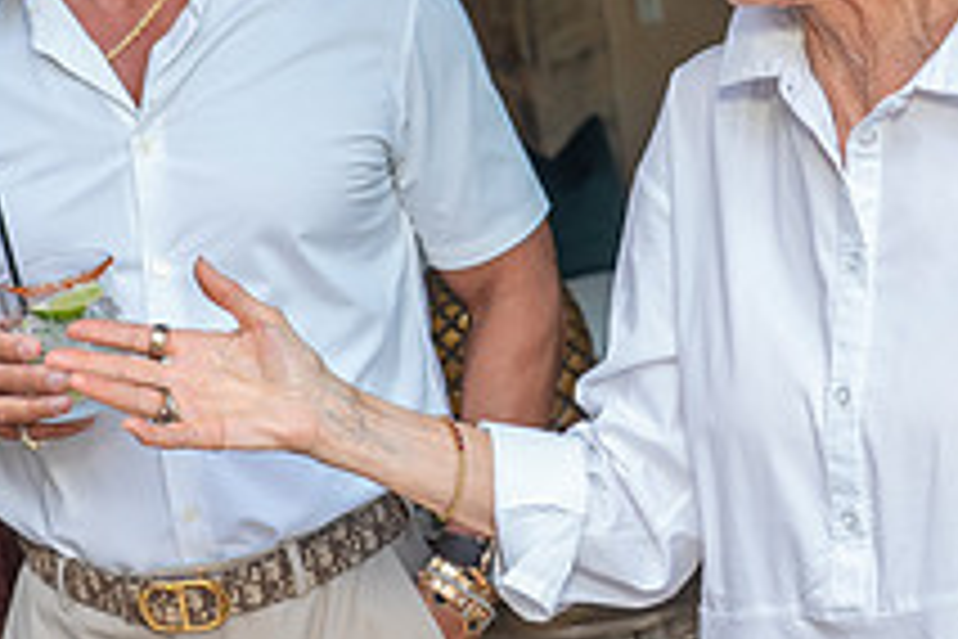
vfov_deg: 17.2
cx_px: 535
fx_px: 2102
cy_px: 169
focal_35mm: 79
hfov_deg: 25.7
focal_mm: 29
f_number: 4
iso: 400
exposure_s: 1/200
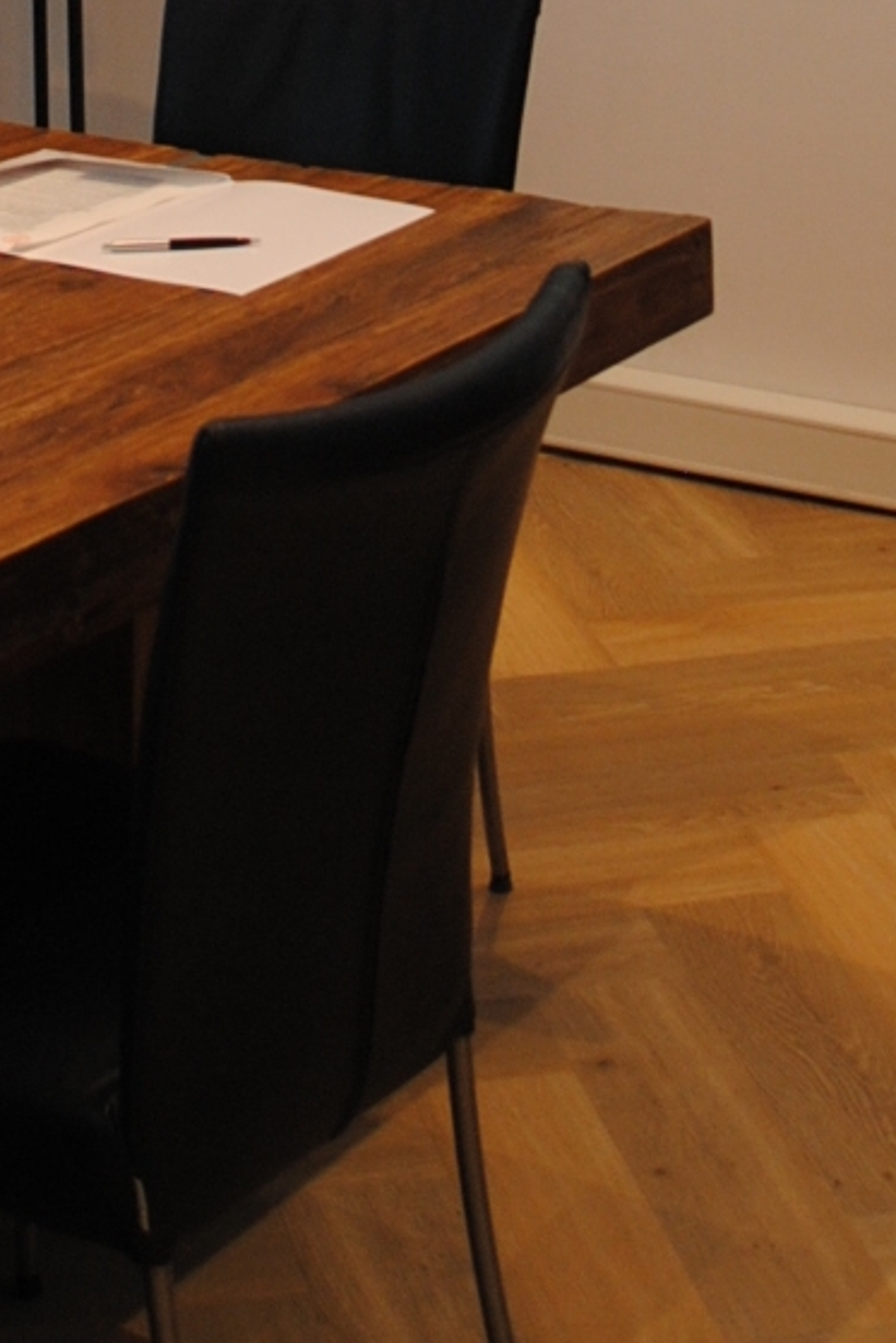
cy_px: -464
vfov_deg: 20.2
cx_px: 300
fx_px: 3395
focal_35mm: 91
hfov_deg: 15.0
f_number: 3.5
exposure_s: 1/30
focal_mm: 18
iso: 250
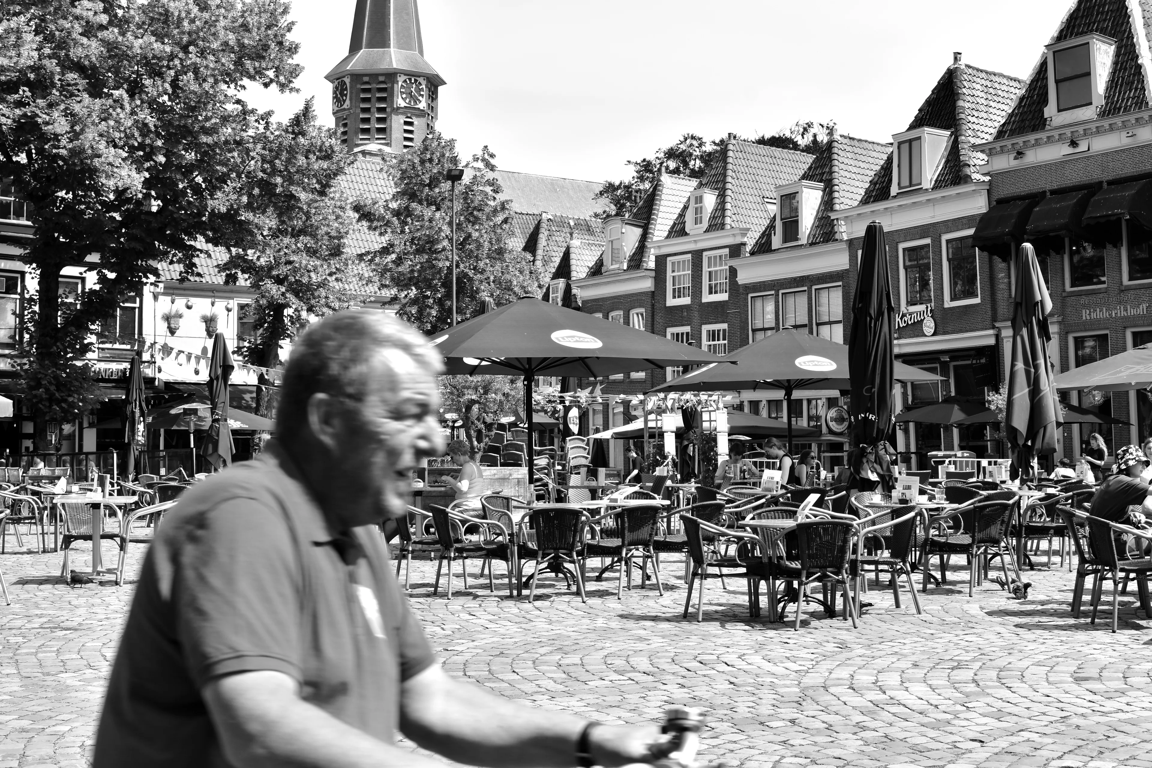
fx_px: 1680
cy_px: 384
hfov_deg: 37.9
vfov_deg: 25.8
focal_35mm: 52
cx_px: 576
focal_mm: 35
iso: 100
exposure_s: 1/200
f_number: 7.1
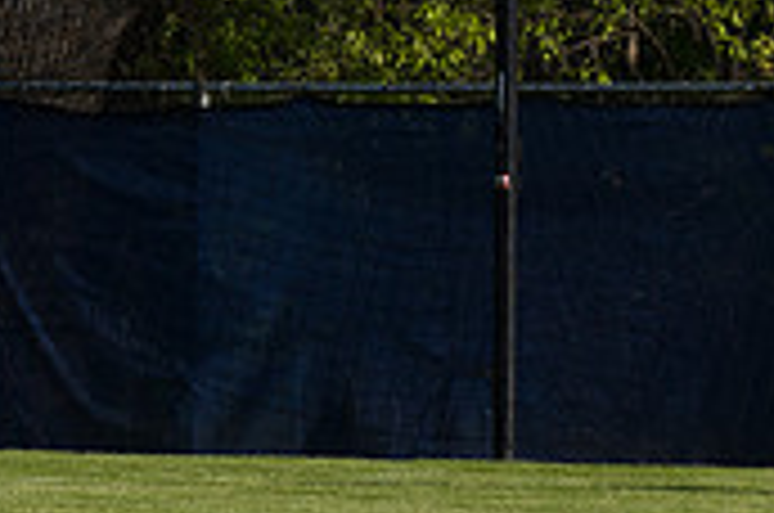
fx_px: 21760
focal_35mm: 1014
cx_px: 1035
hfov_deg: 2.0
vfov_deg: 1.4
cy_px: 346
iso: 250
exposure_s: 1/1600
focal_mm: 200
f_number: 5.6
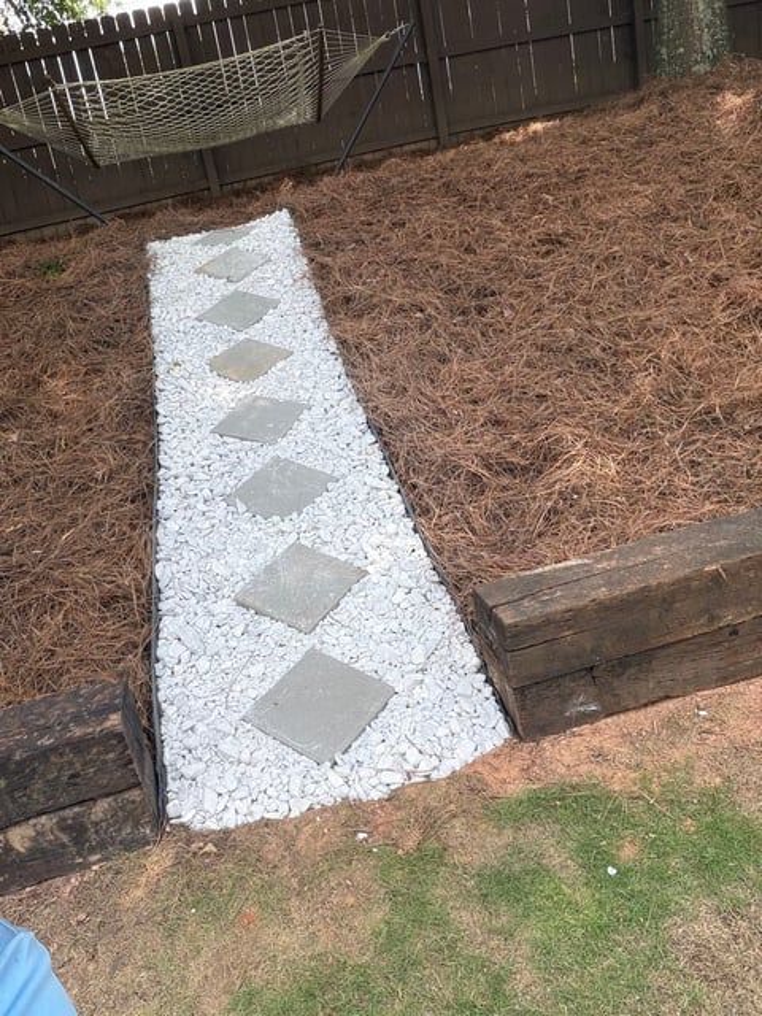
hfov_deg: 46.8
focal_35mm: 30
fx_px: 881
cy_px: 508
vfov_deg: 60.0
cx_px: 381
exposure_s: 1/272
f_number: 1.9
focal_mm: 2.71
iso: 32
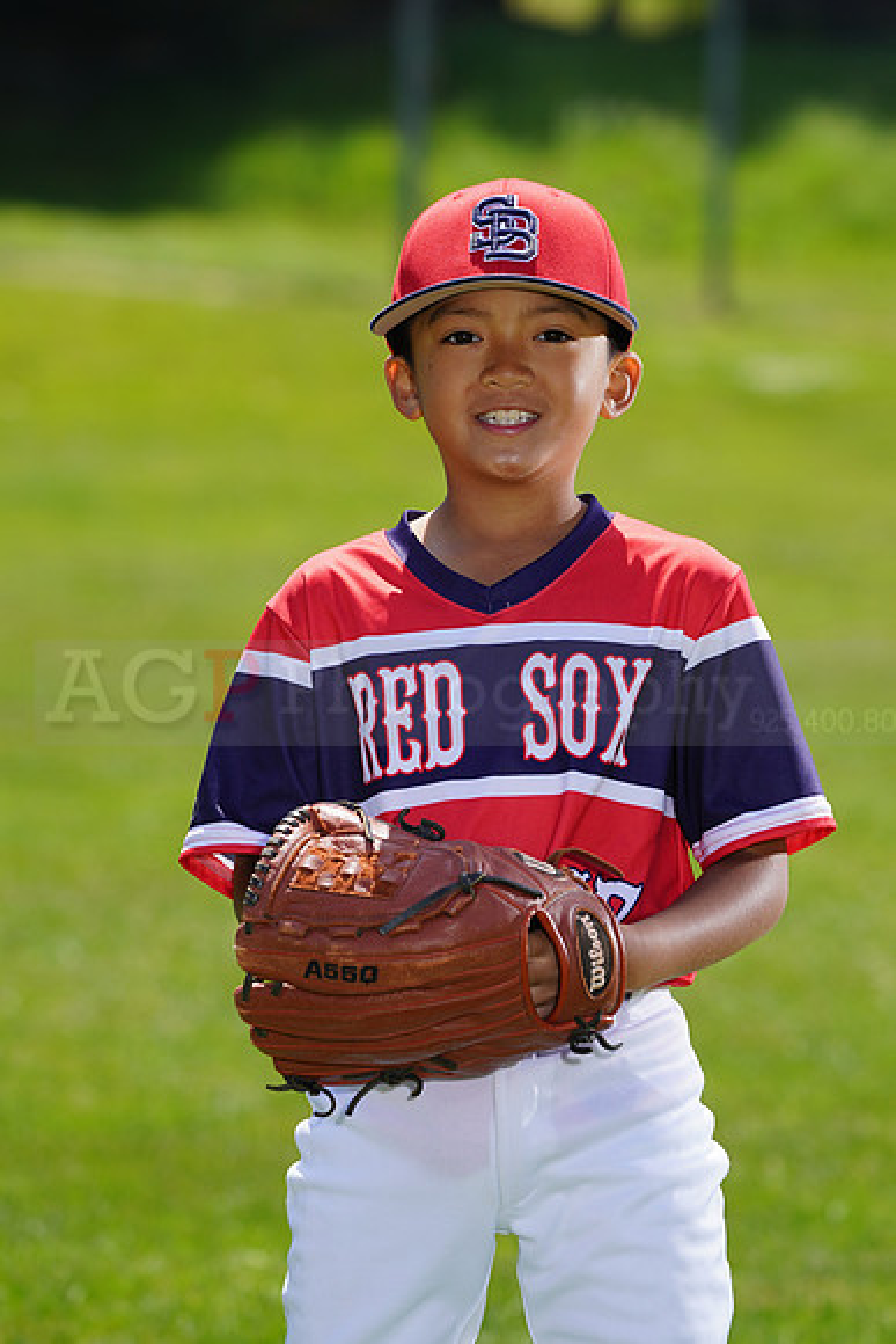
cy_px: 672
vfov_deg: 9.2
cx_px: 448
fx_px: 8357
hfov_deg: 6.1
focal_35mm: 224
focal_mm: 224
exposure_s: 1/250
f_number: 7.1
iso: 100
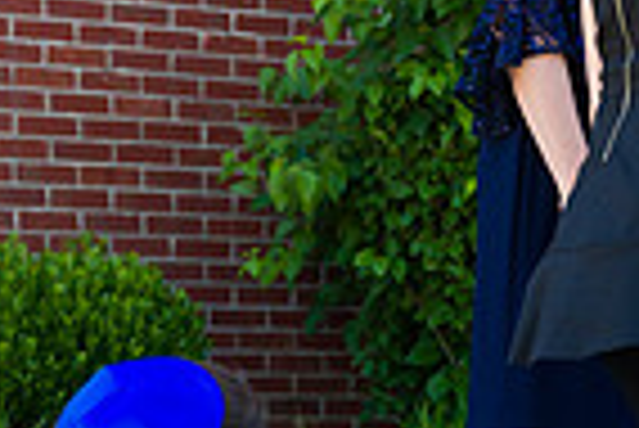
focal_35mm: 143
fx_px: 2541
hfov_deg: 14.3
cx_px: 261
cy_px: 723
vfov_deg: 9.3
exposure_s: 1/250
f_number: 5
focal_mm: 35
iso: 200
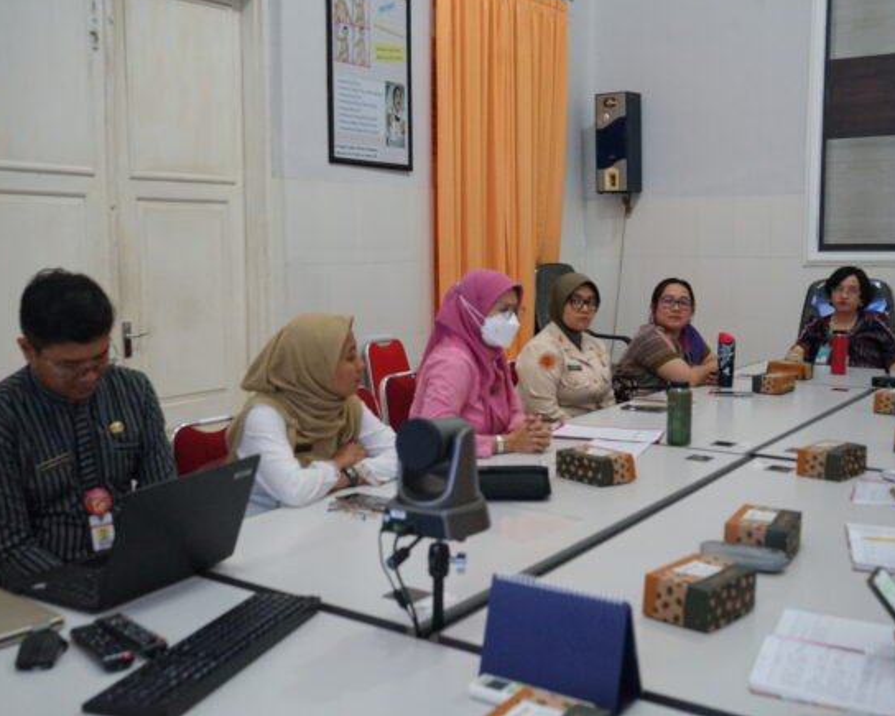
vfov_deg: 40.1
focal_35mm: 37
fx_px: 980
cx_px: 454
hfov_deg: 49.1
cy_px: 351
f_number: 5.6
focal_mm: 32
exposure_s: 1/100
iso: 3200
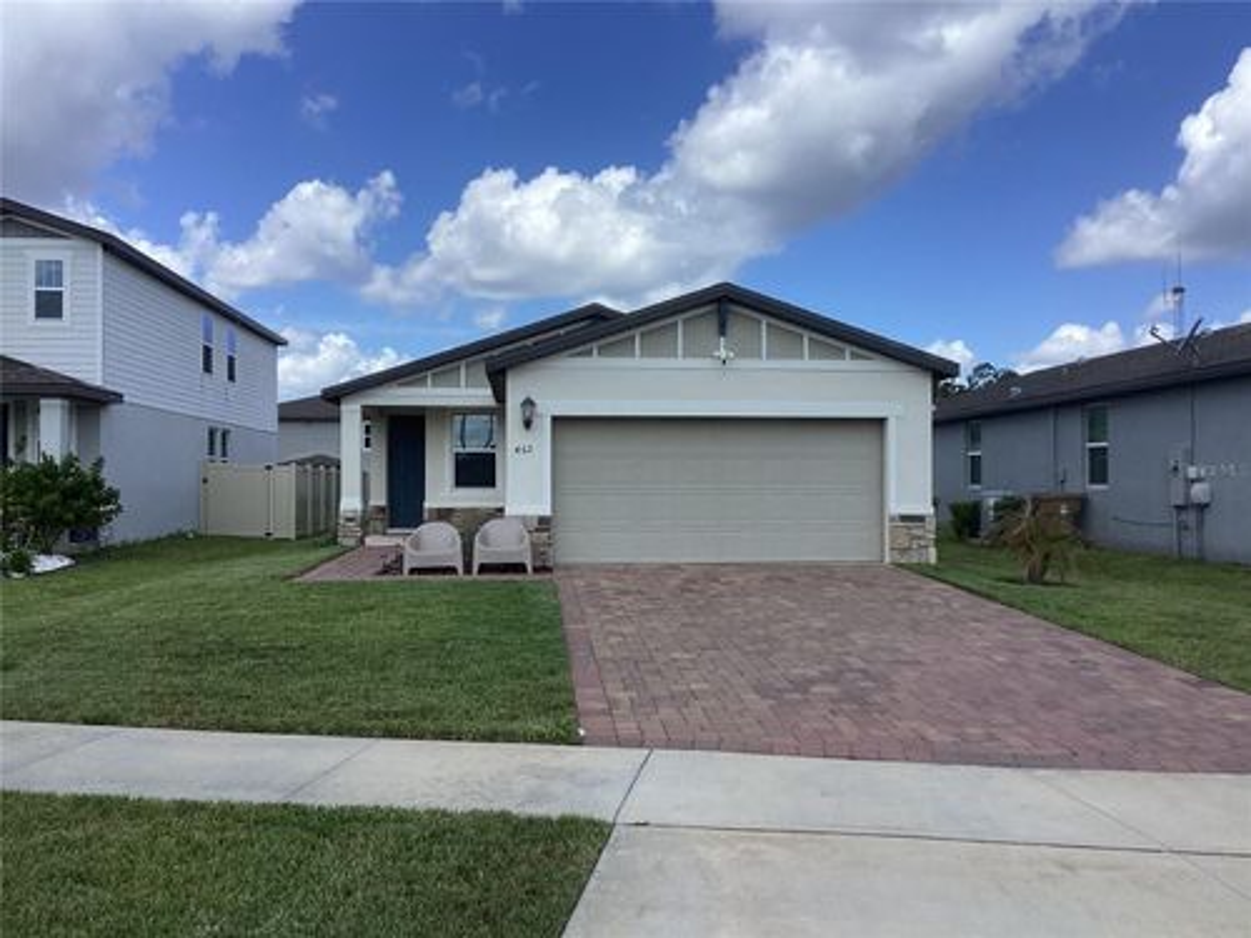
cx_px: 626
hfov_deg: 58.4
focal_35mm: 31
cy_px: 469
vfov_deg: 45.4
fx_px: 1120
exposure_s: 1/1481
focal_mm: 3.3
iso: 25
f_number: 2.4
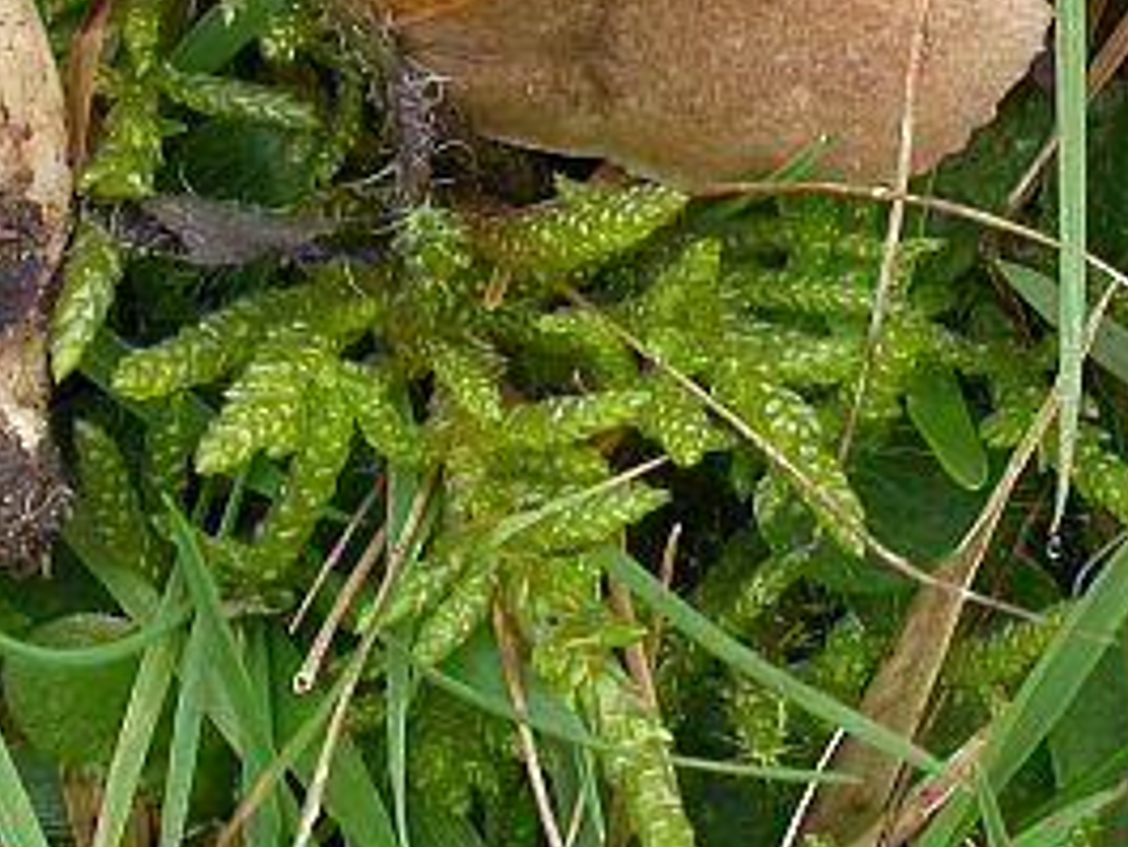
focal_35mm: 196
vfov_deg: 7.6
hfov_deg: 10.1
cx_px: 728
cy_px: 17
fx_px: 6390
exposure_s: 1/29.7
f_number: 7.2
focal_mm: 16.7
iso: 100
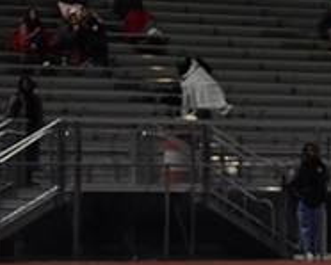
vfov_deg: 5.0
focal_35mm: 307
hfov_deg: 6.2
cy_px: 229
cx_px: 502
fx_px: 3009
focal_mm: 105
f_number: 2.8
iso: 5600
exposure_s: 1/640
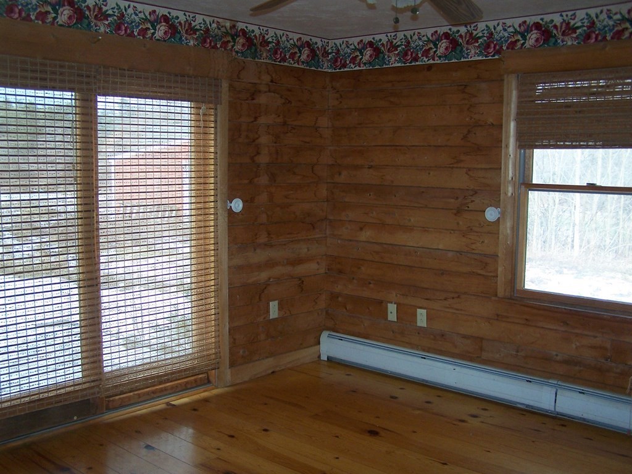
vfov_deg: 37.7
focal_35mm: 38
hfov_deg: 49.0
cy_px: 237
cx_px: 316
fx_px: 694
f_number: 2.8
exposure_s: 1/60
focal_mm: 6.3
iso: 140
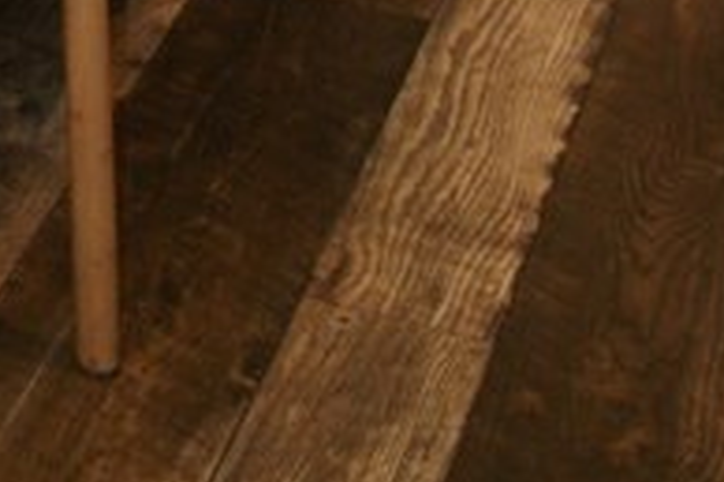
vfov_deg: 6.3
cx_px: -424
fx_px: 3878
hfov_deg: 10.3
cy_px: -1162
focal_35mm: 193
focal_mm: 26
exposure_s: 1/60
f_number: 5.6
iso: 400
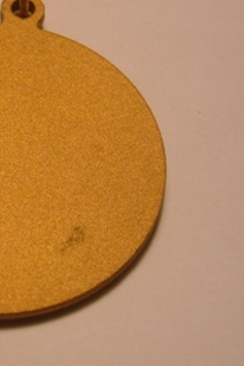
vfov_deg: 15.3
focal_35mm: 134
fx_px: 1362
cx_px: -8
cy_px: 158
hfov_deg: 10.1
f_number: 7.7
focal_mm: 12.3
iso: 227
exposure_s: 1/239
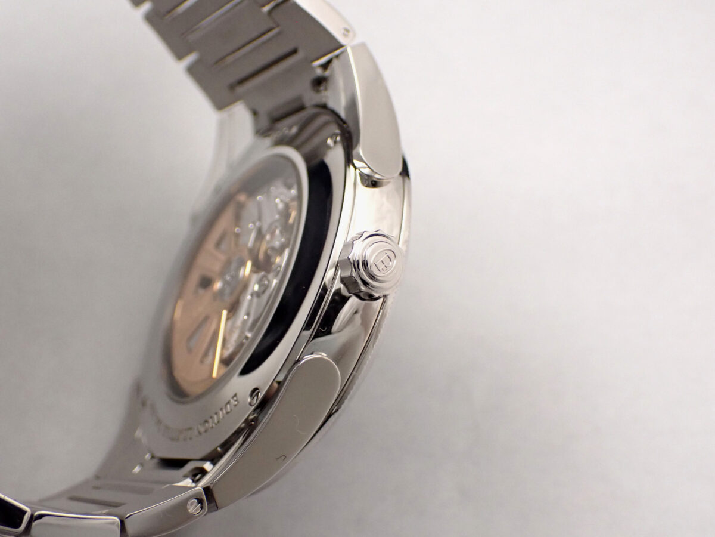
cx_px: 358
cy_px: 268
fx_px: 1115
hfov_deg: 35.5
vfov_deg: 27.0
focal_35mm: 54
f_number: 3.3
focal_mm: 9.65
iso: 800
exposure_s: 1/80
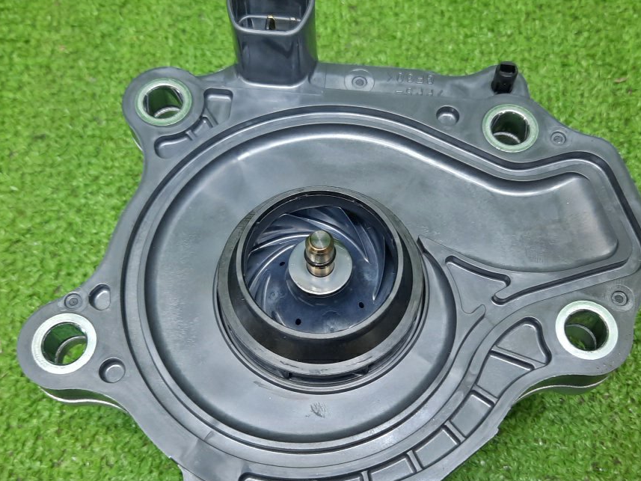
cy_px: 278
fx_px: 778
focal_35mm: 42
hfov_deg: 44.8
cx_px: 345
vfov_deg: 34.3
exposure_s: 1/50
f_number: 2
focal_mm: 4.6
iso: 137
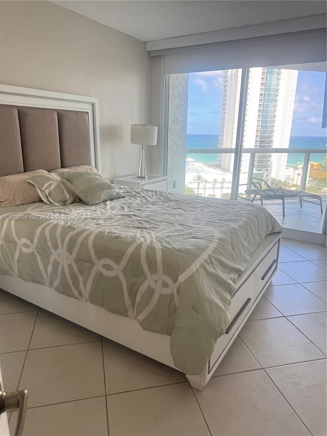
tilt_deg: -15.9
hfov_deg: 56.8
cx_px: 164
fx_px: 302
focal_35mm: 24
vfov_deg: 71.6
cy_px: 218
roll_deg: -0.6
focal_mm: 6.76
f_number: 1.78
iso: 80
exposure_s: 1/248
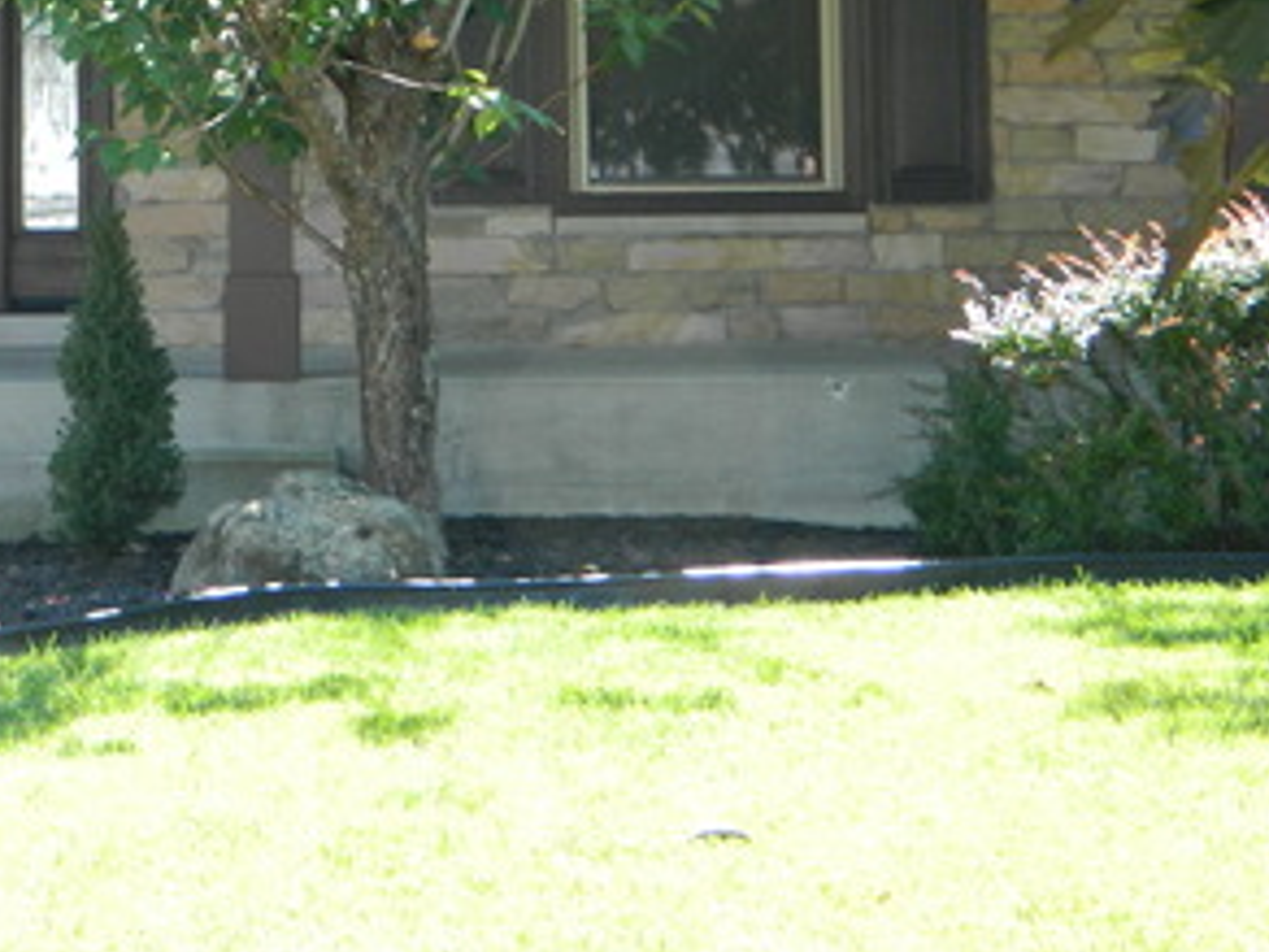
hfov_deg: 15.6
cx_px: 91
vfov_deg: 11.7
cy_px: -78
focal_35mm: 125
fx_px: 4582
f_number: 3.8
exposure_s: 1/100
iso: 110
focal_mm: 10.2
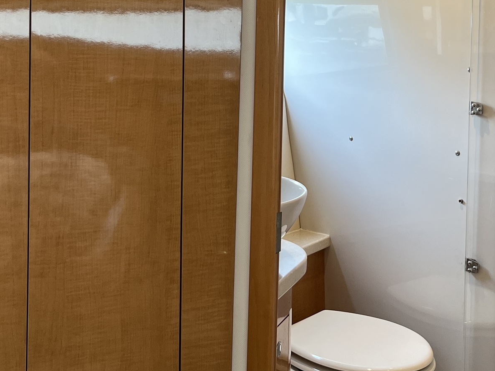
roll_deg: -0.3
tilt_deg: -0.8
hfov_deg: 34.8
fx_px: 786
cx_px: 302
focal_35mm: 55
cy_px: 27
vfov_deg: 25.6
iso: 125
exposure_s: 1/121
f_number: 1.6
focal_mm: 5.1
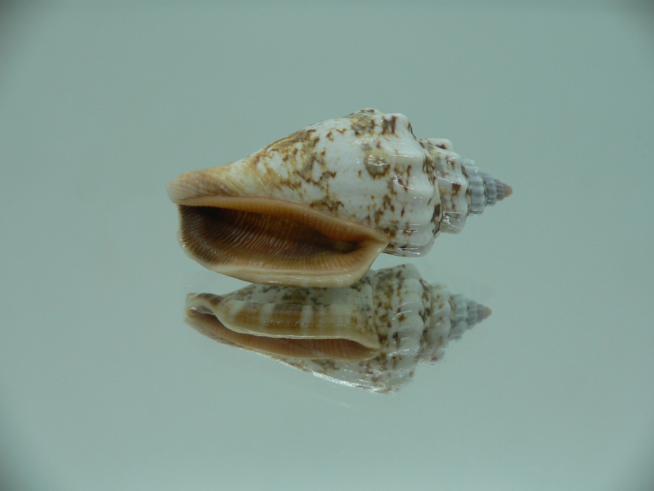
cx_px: 327
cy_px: 246
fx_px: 661
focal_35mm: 35
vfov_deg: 40.7
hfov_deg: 52.6
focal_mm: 4.6
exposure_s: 1/60
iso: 80
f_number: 2.8
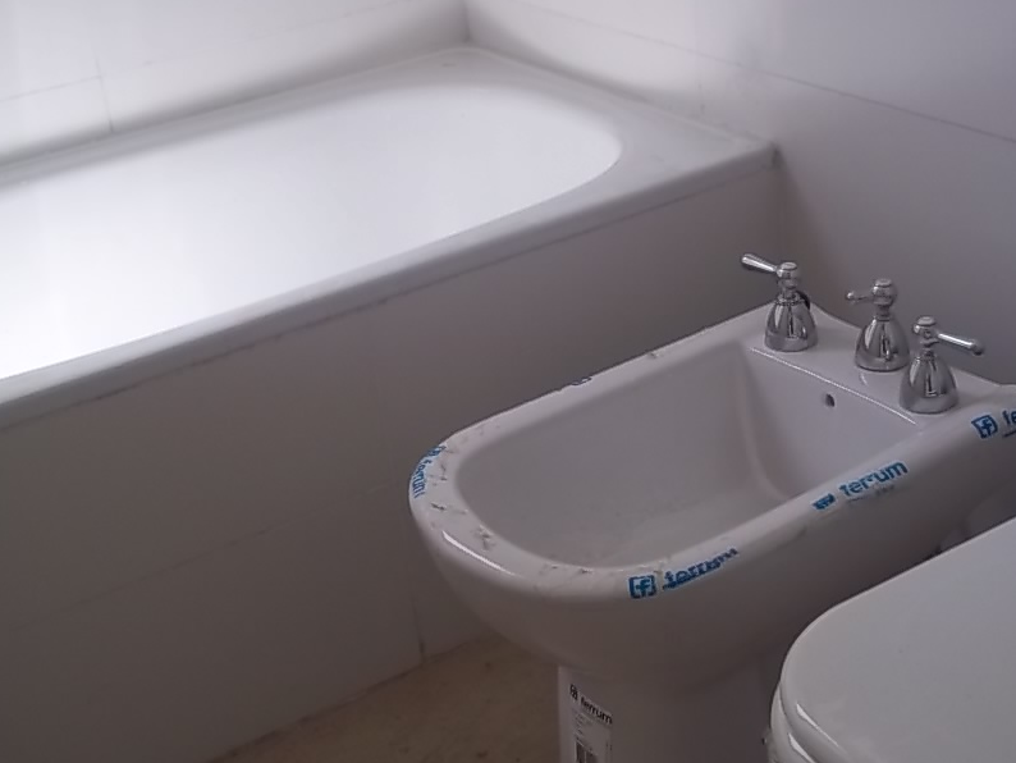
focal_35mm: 58
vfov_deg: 25.2
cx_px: 562
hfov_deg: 33.2
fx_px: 1703
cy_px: 376
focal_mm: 6.5
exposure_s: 1/125
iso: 80
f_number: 3.1
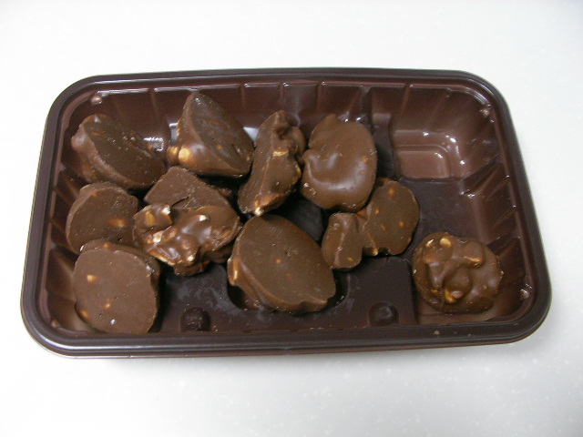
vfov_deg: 37.7
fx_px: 640
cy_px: 218
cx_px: 292
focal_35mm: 38
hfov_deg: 49.0
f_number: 3.5
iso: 100
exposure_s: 1/6.1
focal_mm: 5.8
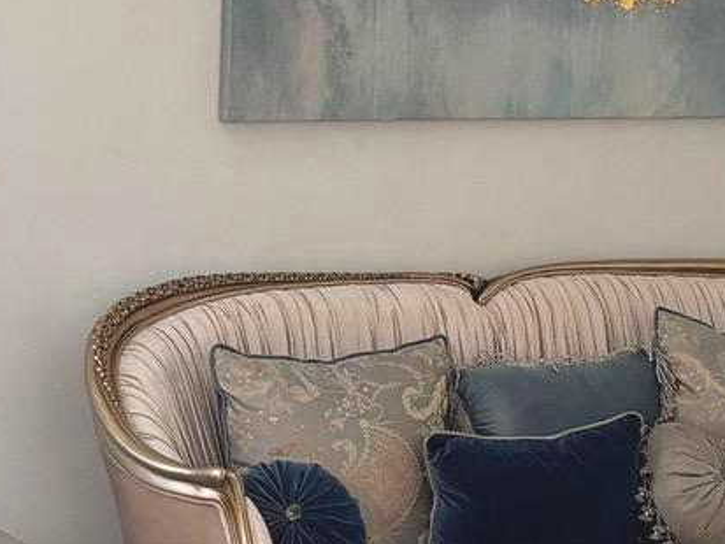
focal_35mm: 129
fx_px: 2703
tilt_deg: -7.2
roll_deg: -1.0
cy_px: 326
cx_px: 290
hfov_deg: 15.3
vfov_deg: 11.5
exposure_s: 1/60
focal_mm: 5.96
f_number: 1.6
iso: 200
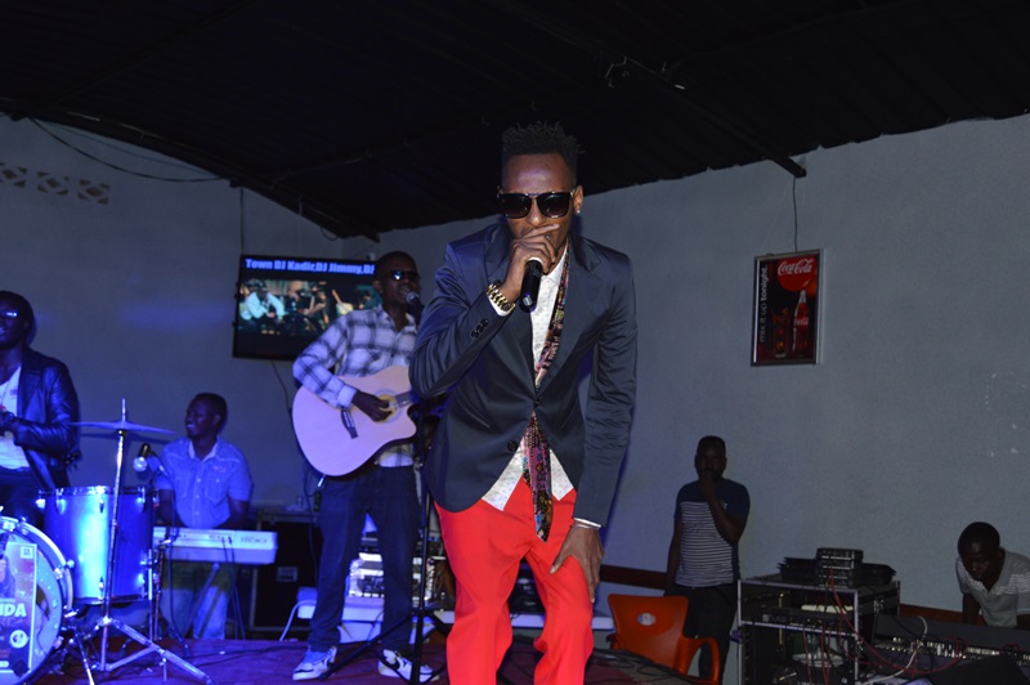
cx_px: 515
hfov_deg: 43.6
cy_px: 342
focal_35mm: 45
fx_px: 1286
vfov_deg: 29.8
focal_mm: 30
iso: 400
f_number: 4.2
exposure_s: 1/60
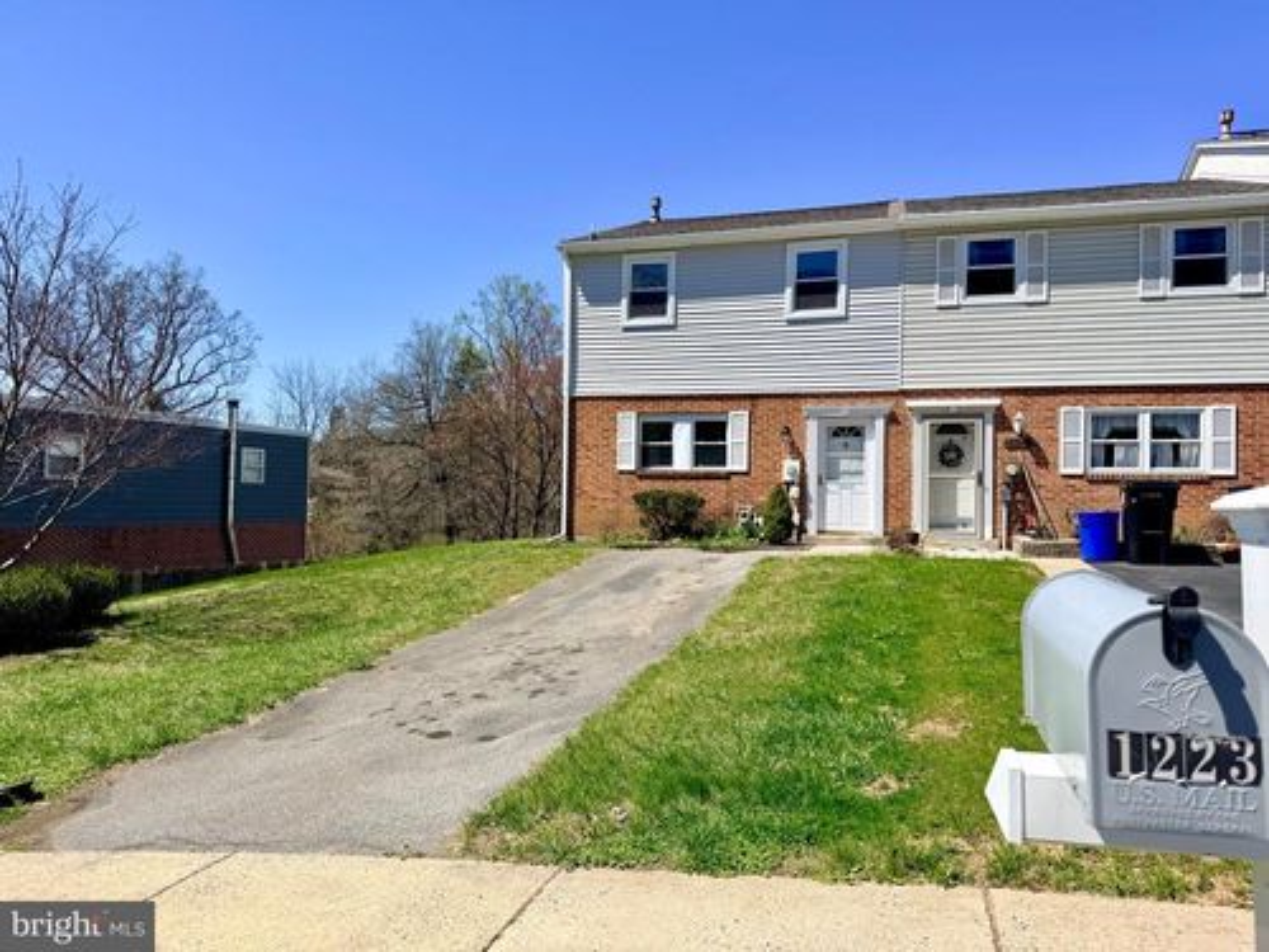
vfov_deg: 56.8
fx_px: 880
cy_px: 476
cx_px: 634
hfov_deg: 71.6
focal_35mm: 24
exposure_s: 1/5714
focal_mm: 6.76
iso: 80
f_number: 1.78
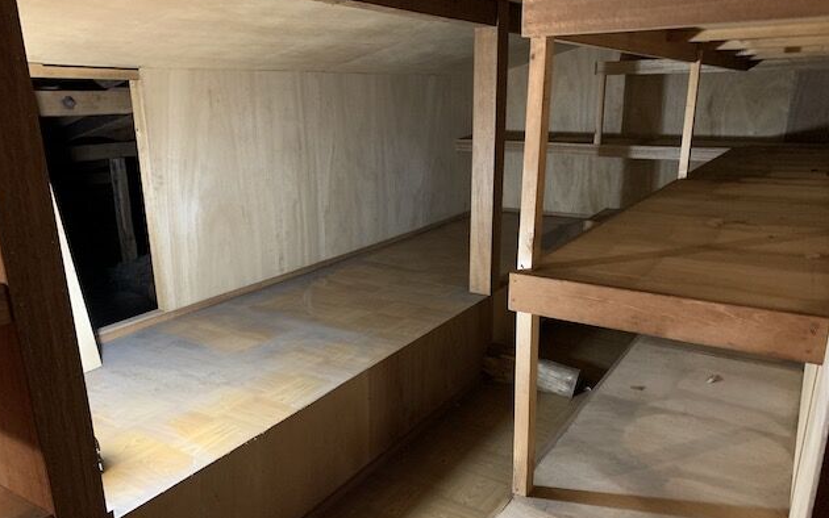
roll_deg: +0.0
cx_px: 409
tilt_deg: -16.9
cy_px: 296
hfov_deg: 66.5
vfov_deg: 44.4
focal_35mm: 28
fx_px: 633
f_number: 1.8
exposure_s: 1/25
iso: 500
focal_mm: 4.25
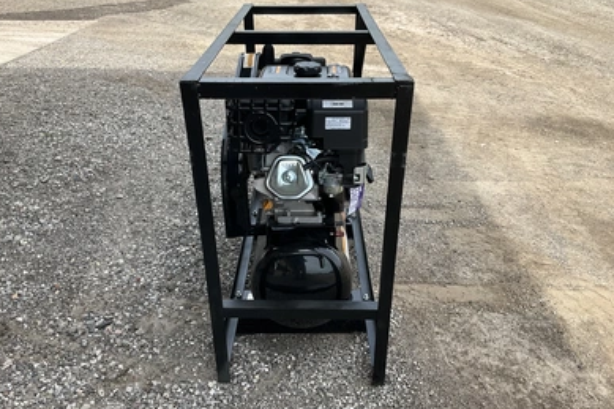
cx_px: 305
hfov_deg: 60.3
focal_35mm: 31
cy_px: 202
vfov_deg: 42.3
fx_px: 528
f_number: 1.8
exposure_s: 1/770
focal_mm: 3
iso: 25
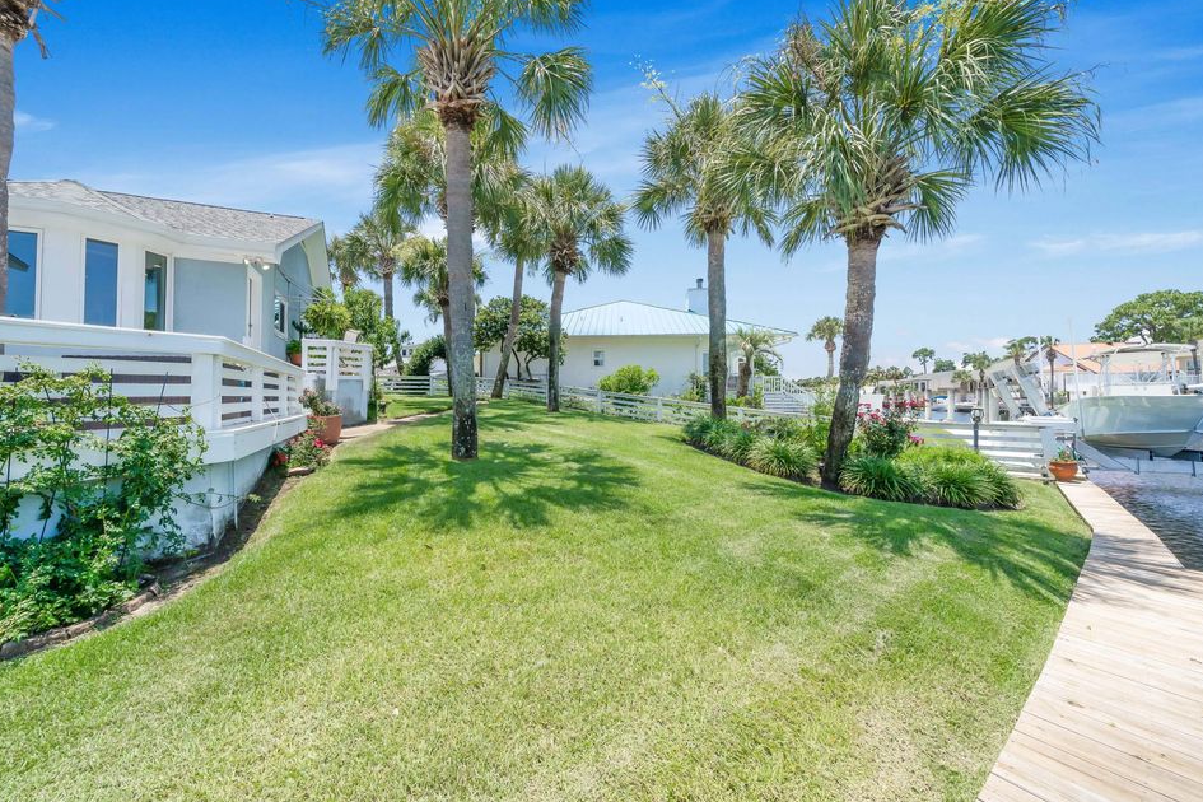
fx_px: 434
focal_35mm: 13
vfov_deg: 85.4
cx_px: 591
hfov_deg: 108.3
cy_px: 383
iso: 100
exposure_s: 1/125
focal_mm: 12
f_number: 10
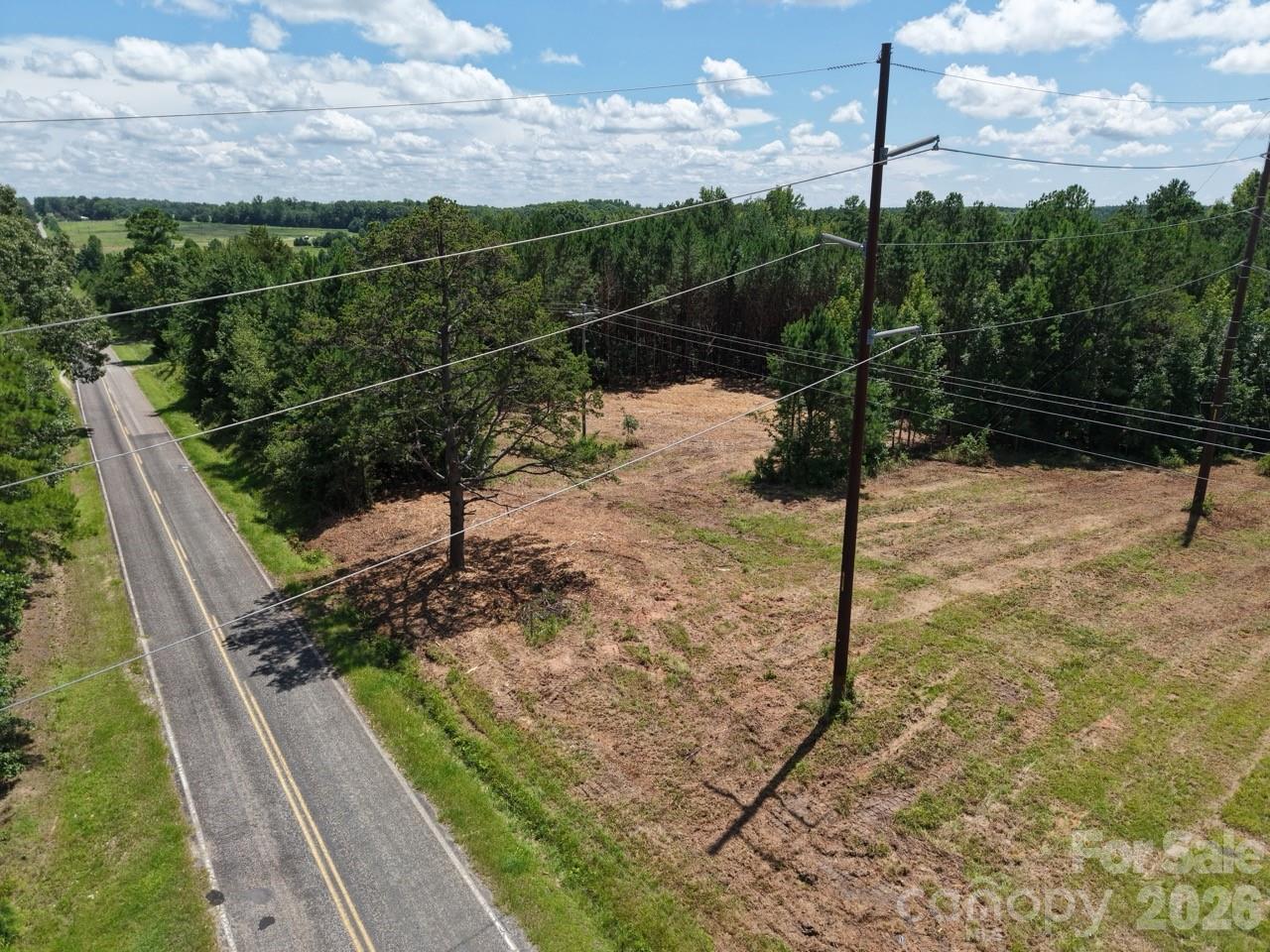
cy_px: 476
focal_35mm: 24
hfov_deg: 71.6
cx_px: 635
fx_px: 881
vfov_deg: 56.8
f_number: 1.8
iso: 200
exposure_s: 1/4000
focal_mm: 8.67
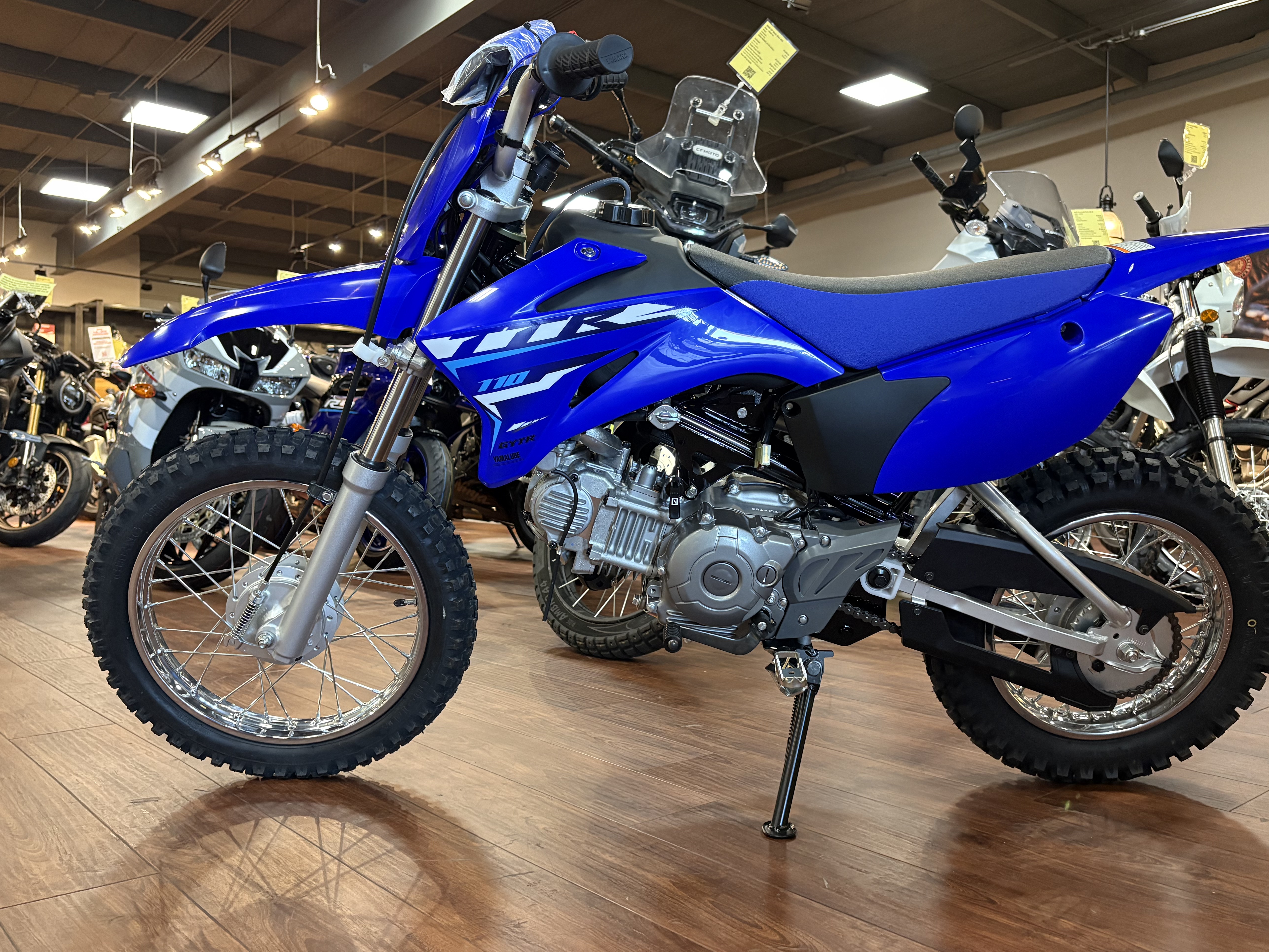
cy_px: 452
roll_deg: +0.0
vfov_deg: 48.2
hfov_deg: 61.6
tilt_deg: +1.1
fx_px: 1063
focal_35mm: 29
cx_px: 690
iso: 400
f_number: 1.6
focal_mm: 5.96
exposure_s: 1/40
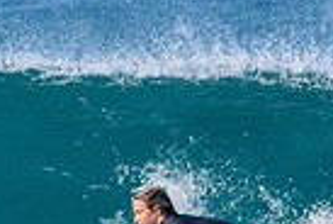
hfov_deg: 0.6
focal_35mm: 3171
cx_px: 224
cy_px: 354
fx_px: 29395
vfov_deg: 0.4
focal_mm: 500
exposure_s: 1/2000
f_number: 5.6
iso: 280
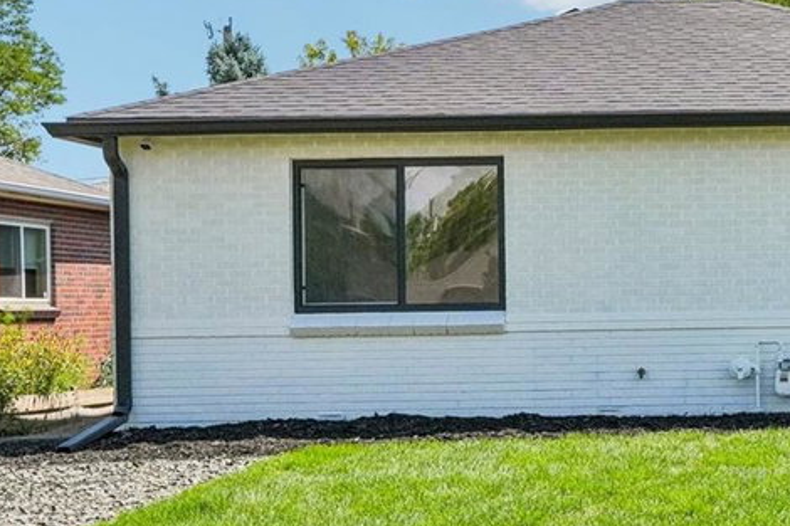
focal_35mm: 69
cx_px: 807
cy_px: 299
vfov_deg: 19.7
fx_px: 1514
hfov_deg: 27.4
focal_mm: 18
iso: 800
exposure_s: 1/2000
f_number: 8
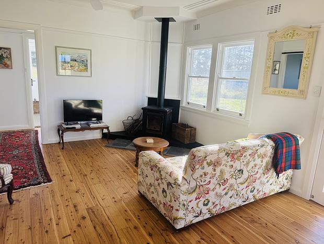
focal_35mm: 24
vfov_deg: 56.9
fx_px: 225
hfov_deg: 71.5
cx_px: 162
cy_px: 122
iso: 80
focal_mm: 6.76
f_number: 1.78
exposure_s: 1/283
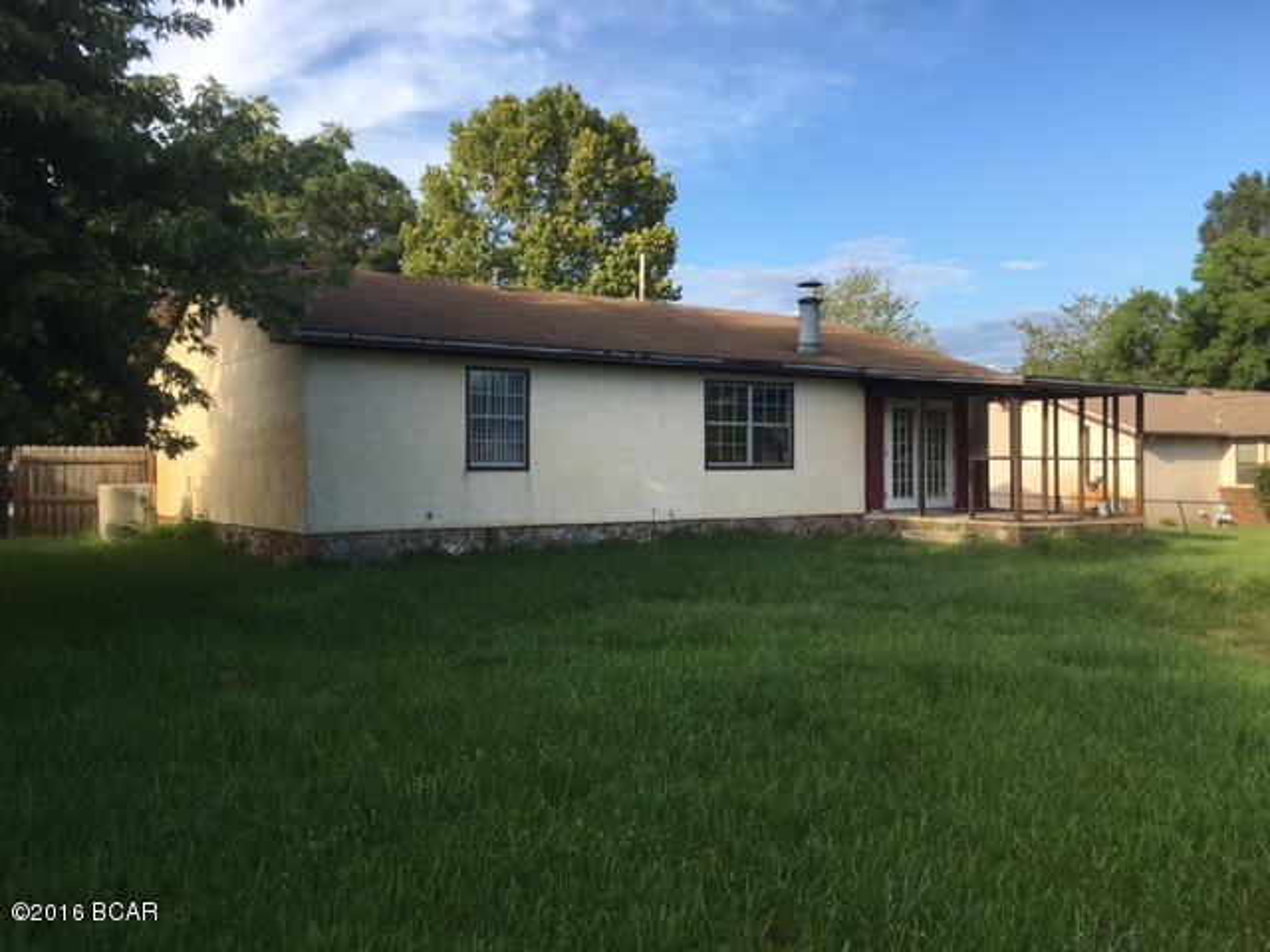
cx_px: 635
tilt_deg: +1.3
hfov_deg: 61.7
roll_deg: +0.3
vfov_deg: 48.2
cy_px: 476
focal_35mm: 29
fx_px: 1064
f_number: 2.2
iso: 25
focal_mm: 4.15
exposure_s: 1/699
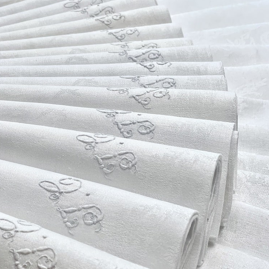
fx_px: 554
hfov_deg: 27.3
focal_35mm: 63
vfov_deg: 27.2
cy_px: 161
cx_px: 136
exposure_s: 1/93
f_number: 2
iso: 200
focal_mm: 6
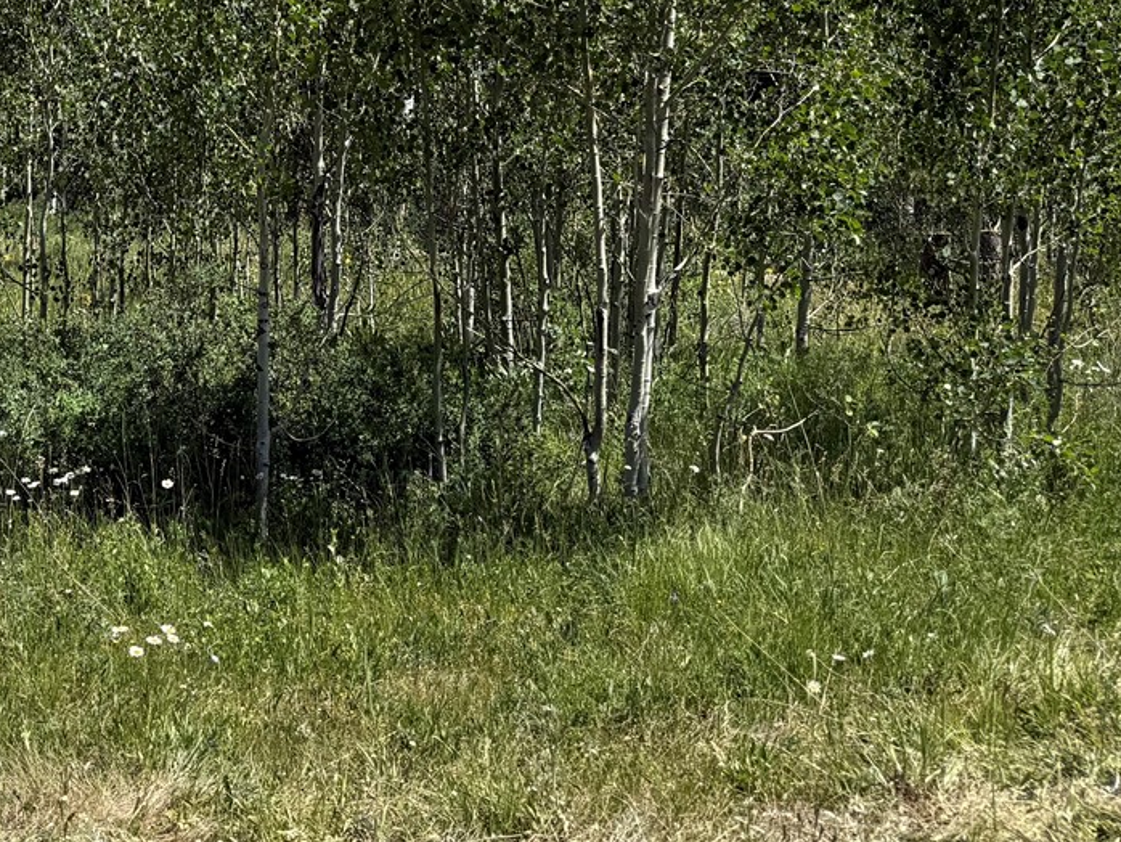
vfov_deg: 24.5
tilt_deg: +6.5
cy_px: -117
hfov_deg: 32.1
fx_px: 1782
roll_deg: -1.8
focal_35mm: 55
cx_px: -3
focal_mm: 6.76
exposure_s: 1/3759
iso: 80
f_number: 1.78
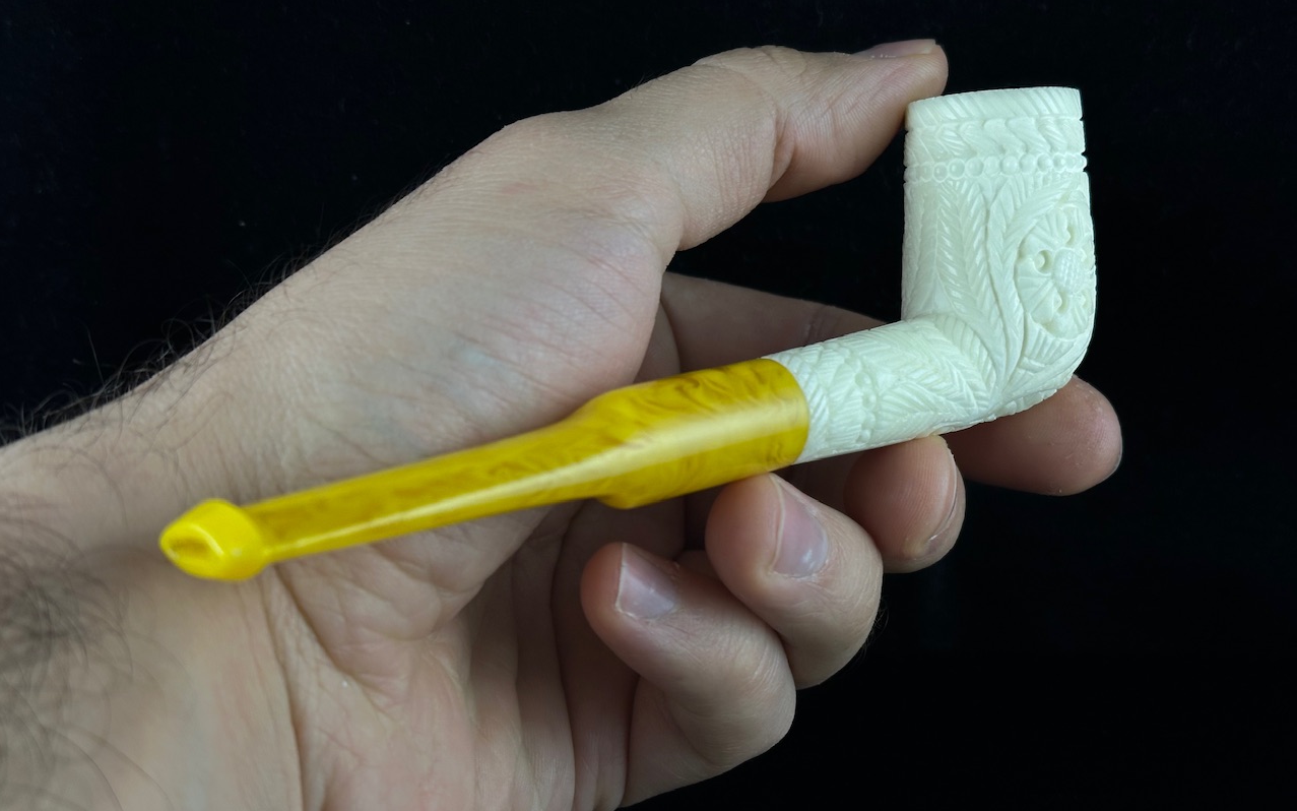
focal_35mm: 51
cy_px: 373
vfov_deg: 25.3
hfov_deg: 39.6
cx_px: 648
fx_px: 1803
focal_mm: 6.86
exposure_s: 1/577
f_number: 1.78
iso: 64
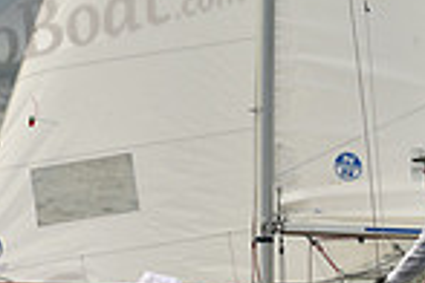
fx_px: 9751
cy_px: 143
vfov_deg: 1.7
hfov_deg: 2.5
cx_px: 396
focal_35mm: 826
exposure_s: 1/1250
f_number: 7.1
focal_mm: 210
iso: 320
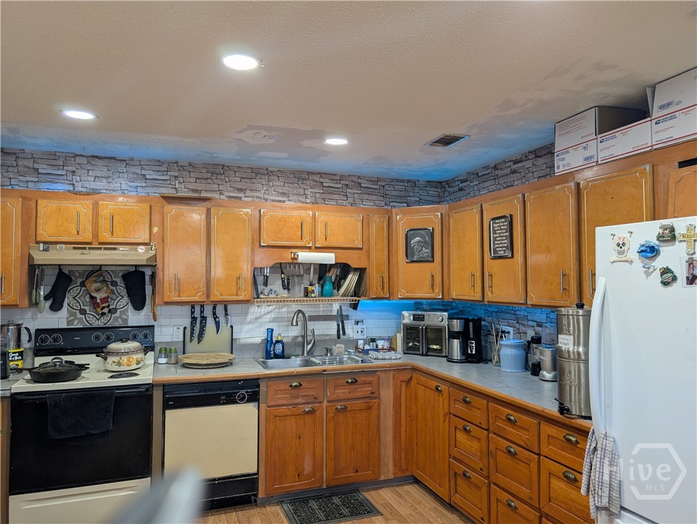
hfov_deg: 71.5
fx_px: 484
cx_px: 348
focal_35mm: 24
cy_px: 262
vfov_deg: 56.9
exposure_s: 1/120
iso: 35
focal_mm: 6.9
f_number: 1.68
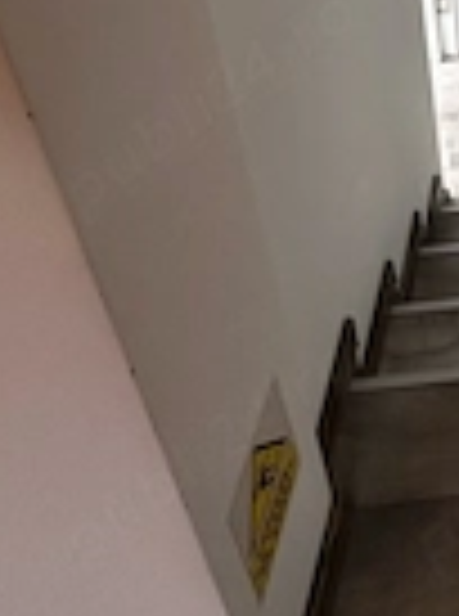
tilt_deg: -20.4
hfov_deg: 27.1
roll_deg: -3.1
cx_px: 648
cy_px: -193
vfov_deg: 33.2
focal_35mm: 41
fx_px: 728
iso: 125
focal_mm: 2.22
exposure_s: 1/99
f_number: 2.2
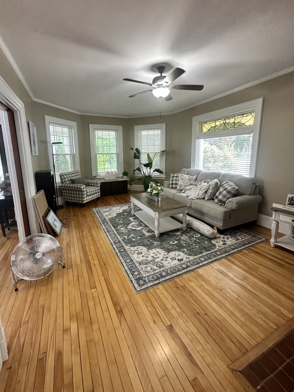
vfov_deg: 98.0
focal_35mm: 15
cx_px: 141
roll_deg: -0.4
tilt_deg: -9.8
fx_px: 170
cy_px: 183
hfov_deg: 81.7
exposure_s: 1/60
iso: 250
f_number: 2.2
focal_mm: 2.22
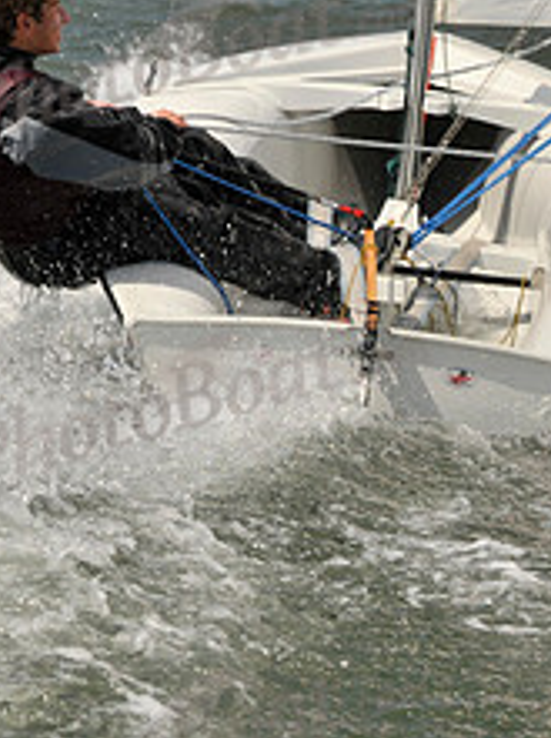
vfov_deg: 3.7
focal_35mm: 530
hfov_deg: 2.8
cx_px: 601
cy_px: 182
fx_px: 11281
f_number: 10
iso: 200
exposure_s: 1/800
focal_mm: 140
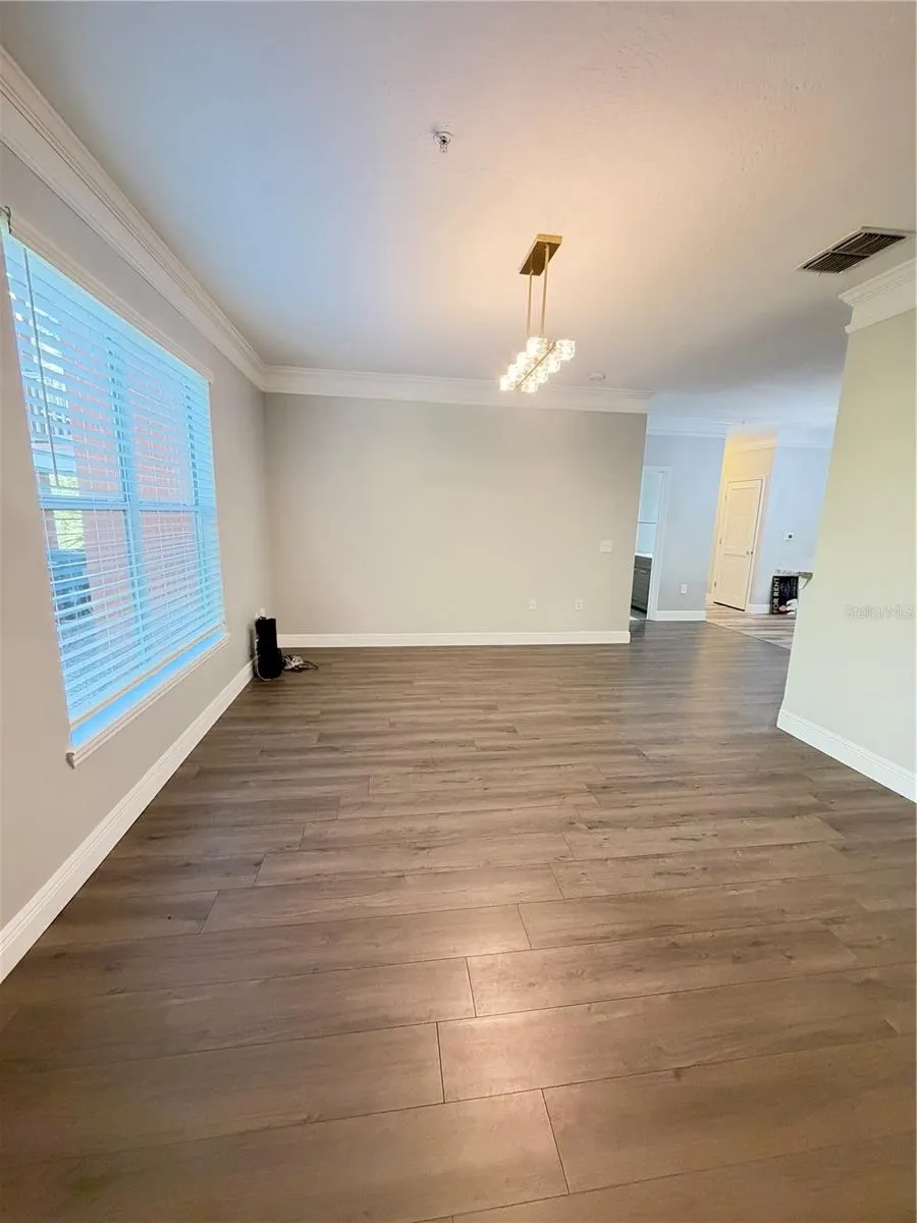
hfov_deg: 85.7
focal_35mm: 14
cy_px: 612
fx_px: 494
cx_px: 458
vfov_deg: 102.1
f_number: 2.2
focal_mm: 2.22
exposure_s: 1/60
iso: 800
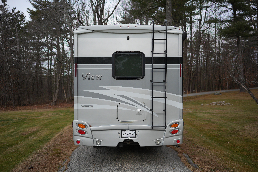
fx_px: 251
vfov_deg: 37.9
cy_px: 86
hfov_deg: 54.4
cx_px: 129
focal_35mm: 35
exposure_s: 1/500
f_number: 2.8
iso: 100
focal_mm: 35
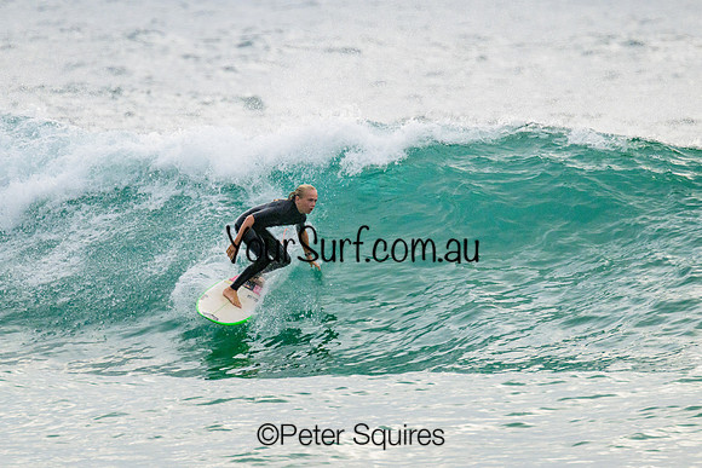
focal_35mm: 1012
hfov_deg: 2.0
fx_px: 19740
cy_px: 180
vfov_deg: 1.4
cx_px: 308
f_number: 11
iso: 1400
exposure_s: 1/2000
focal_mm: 800
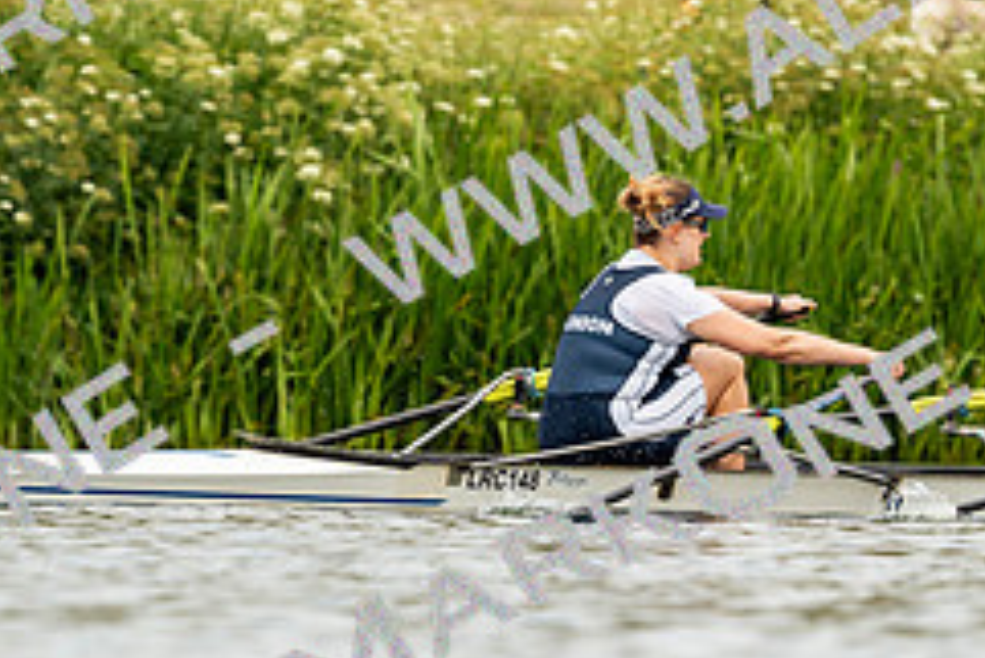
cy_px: 317
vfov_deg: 1.0
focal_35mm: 1445
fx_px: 39559
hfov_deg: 1.4
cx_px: 850
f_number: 6.3
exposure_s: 1/2000
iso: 500
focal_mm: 600
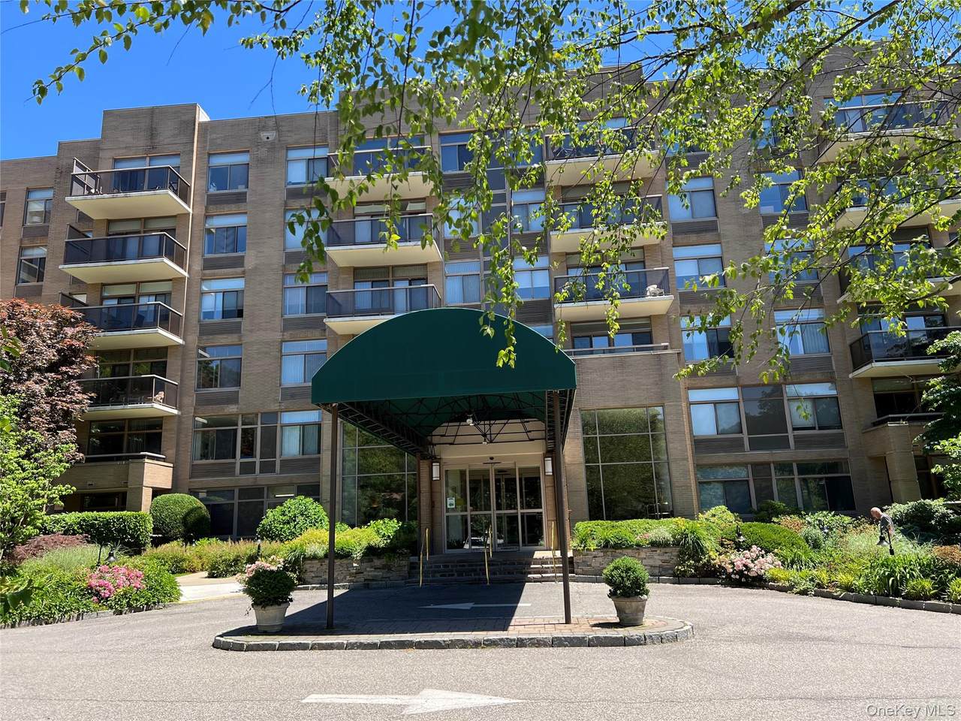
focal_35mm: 26
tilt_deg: +14.6
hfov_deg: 67.3
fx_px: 722
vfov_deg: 53.1
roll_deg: +2.1
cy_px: 360
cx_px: 480
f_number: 1.5
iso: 50
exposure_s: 1/1100
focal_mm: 5.7
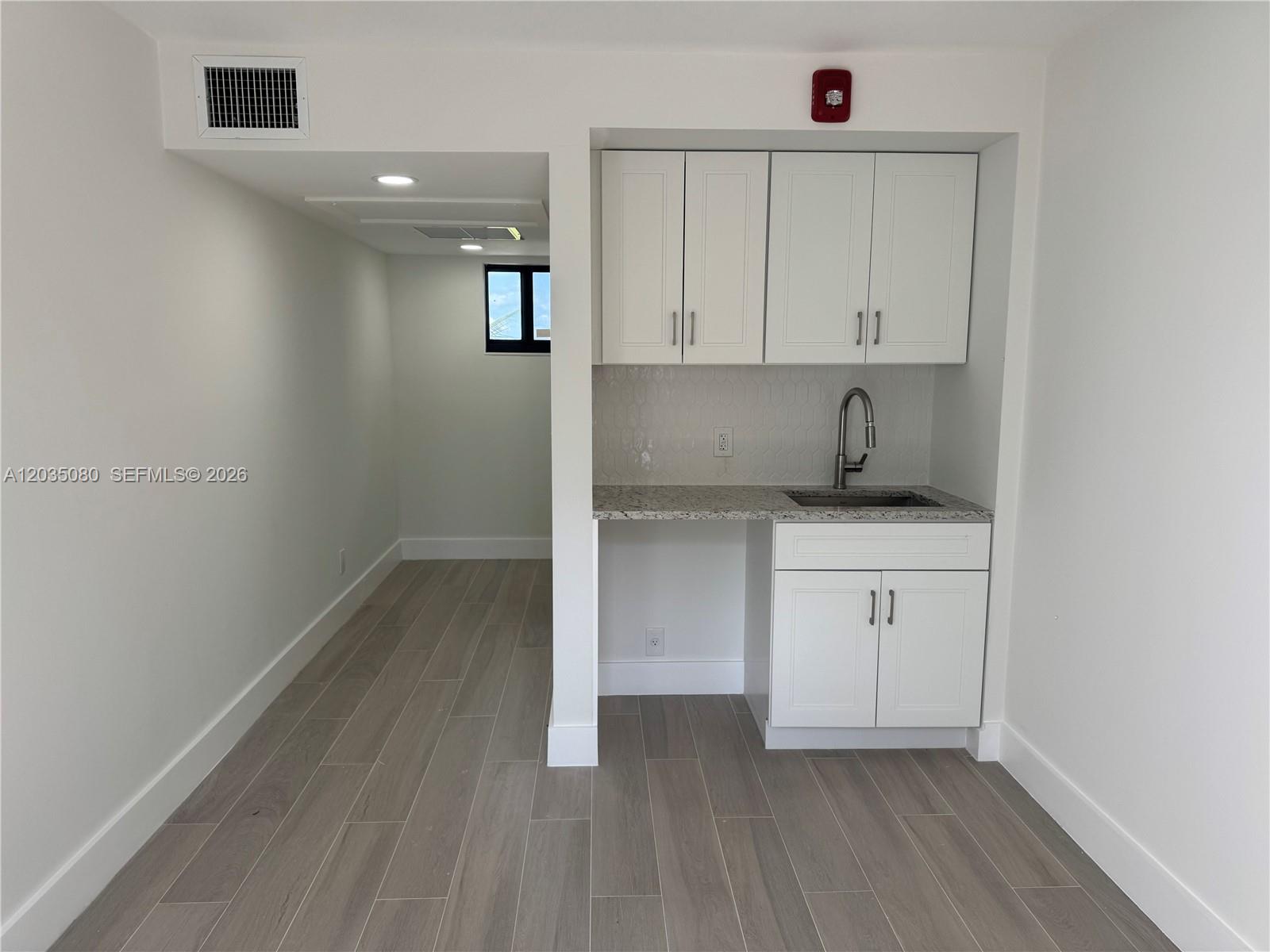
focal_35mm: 24
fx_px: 881
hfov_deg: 71.6
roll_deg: -0.6
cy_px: 476
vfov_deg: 56.8
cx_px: 635
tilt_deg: -8.8
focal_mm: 6.76
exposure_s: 1/379
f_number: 1.78
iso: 80
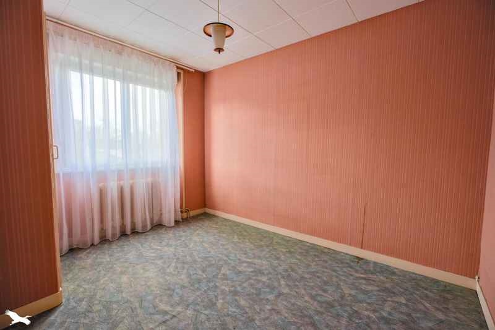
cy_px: 165
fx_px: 220
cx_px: 248
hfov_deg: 96.7
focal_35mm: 16
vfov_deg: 73.7
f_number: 8
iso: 800
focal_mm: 16
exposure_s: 1/160
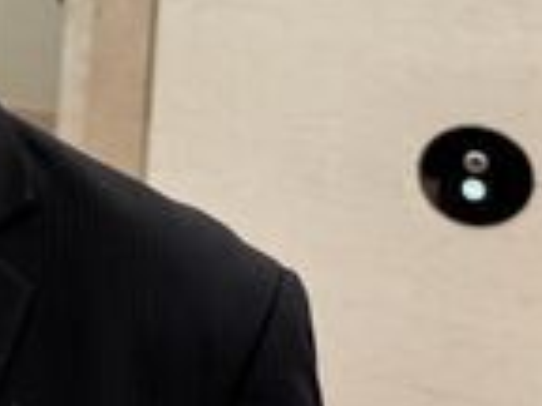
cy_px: 11
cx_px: -169
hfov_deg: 23.7
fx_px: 1127
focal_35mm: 72
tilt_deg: -5.2
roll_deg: -3.0
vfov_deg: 19.9
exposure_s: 1/60
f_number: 1.6
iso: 80
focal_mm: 5.96
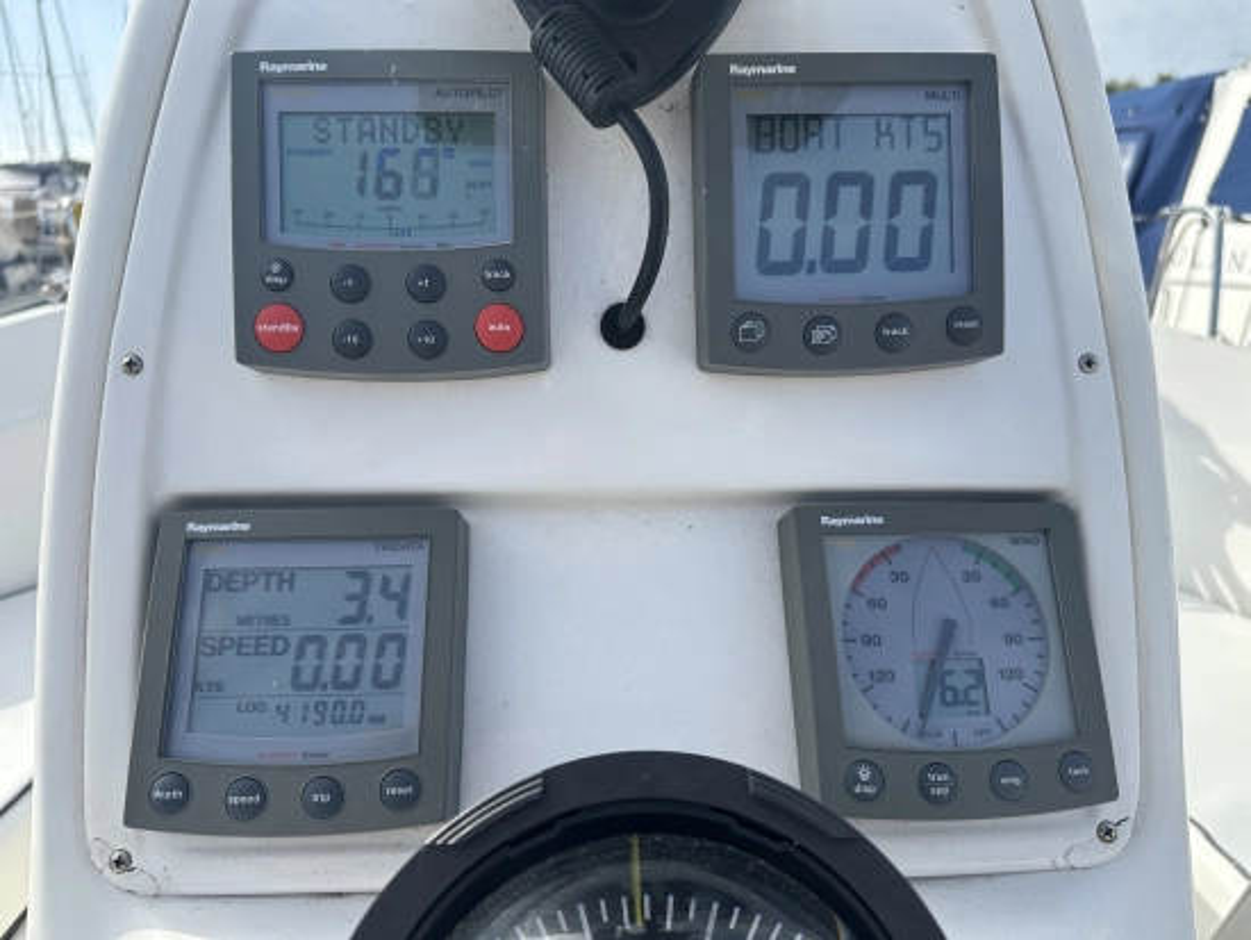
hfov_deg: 71.6
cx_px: 626
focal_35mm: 24
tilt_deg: -16.2
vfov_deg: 56.9
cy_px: 470
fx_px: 868
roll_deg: +0.8
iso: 80
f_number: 1.78
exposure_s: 1/2660
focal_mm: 6.86
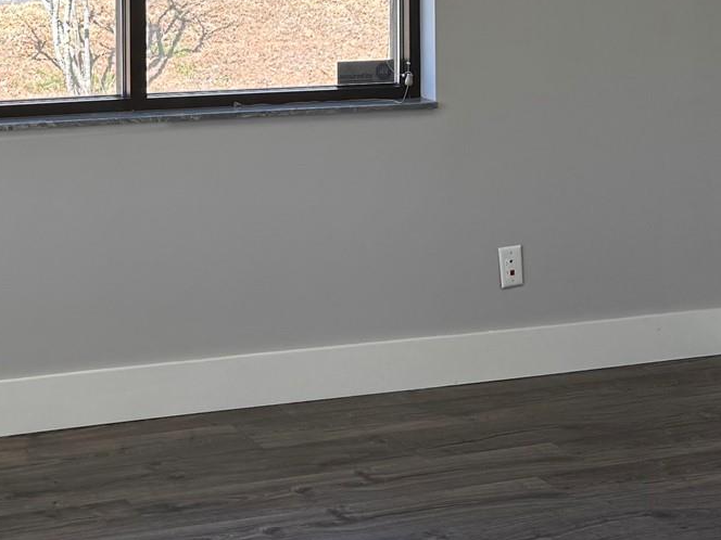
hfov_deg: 25.3
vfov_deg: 19.0
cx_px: 28
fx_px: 1541
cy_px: -81
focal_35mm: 74
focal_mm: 6.76
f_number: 1.78
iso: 80
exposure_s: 1/167
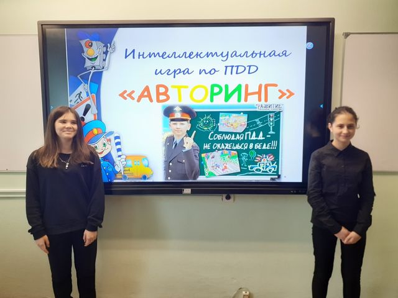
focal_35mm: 27
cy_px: 149
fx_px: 310
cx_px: 199
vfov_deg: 51.4
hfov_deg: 65.3
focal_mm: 3.6
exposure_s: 1/50
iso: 100
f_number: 1.9
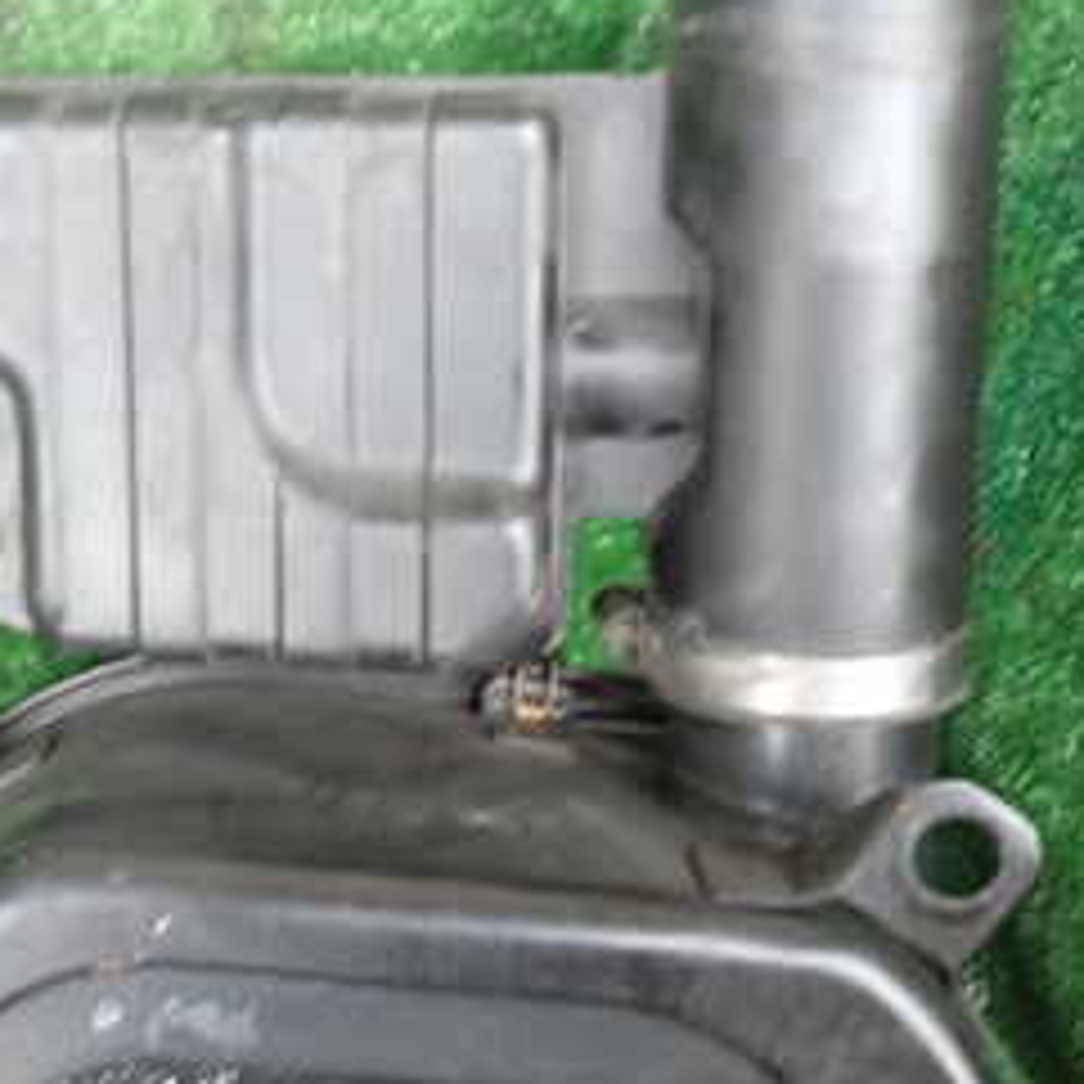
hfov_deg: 26.0
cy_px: 702
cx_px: 369
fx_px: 2338
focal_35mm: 66
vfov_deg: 26.0
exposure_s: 1/50
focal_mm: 5.4
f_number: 2.3
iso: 200
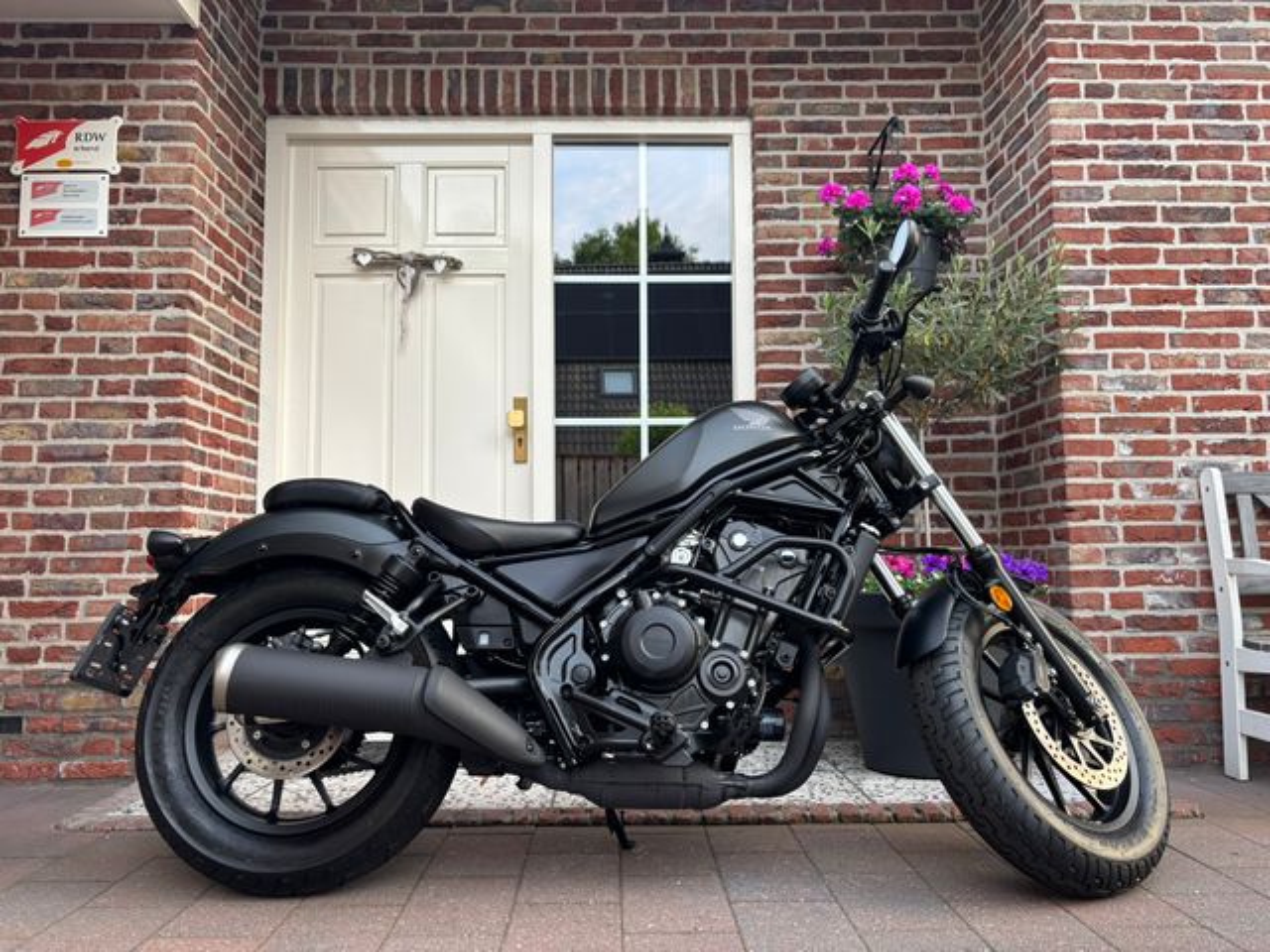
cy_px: 476
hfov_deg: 67.3
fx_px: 954
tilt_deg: +5.1
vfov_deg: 53.1
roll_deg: +0.7
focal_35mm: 26
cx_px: 635
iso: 80
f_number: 1.6
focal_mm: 5.96
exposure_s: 1/121
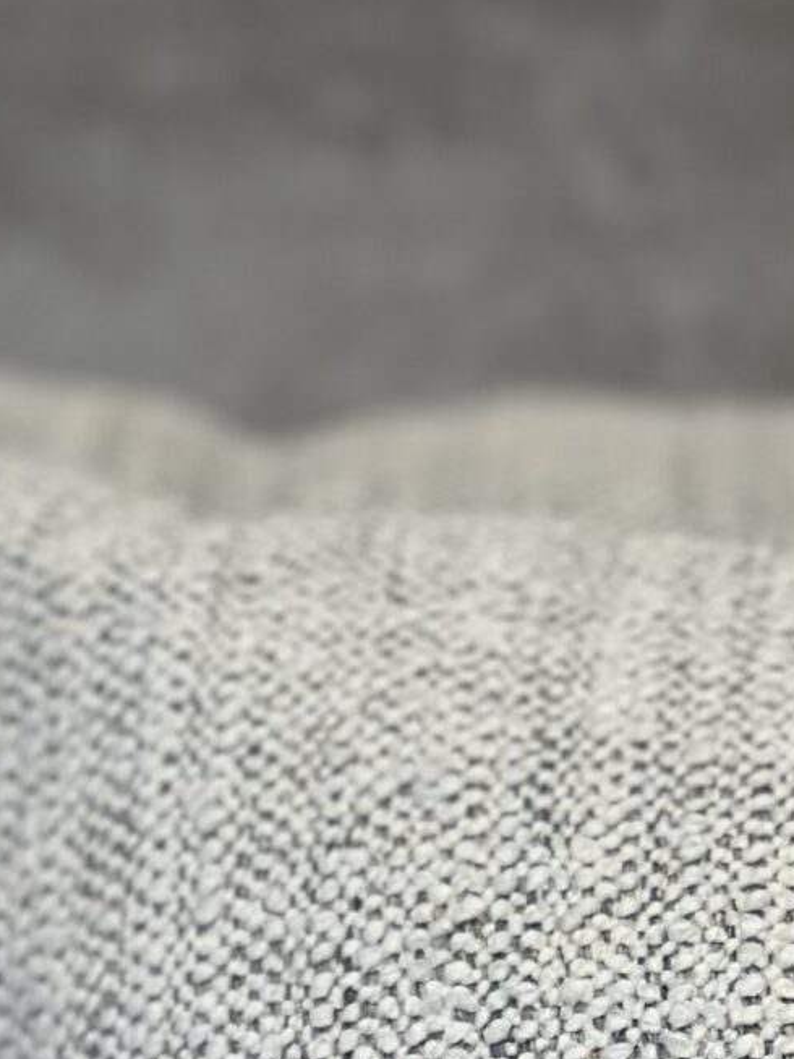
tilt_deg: -16.9
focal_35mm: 188
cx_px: 449
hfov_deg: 7.9
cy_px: 2039
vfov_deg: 9.9
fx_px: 5753
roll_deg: +1.4
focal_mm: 6.86
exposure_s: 1/364
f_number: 1.78
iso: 80
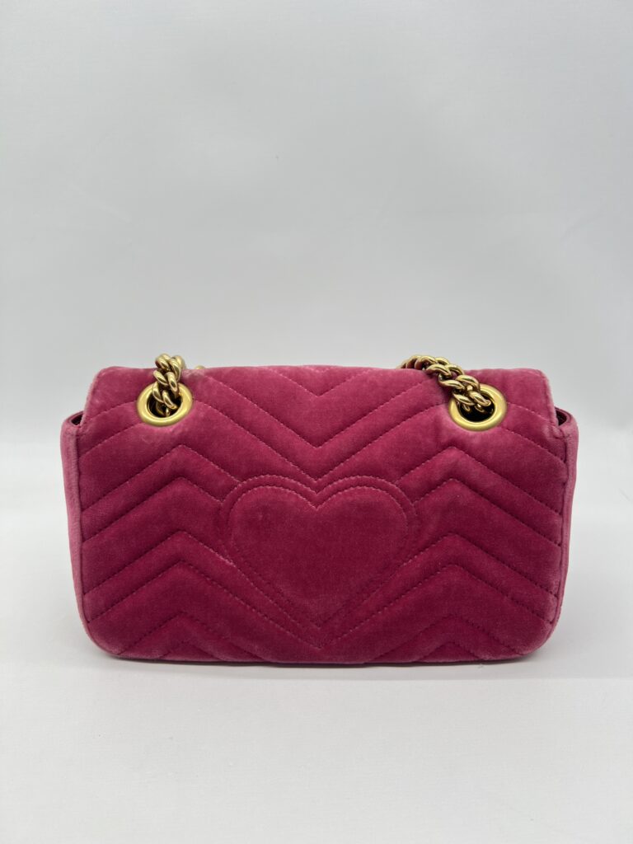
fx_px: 634
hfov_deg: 53.1
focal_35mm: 26
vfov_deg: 67.3
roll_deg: +0.3
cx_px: 316
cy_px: 422
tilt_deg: -18.4
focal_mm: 5.7
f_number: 1.5
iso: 40
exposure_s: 1/160
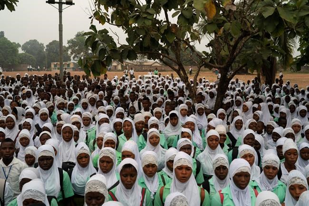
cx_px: 154
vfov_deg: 37.8
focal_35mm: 35
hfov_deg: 54.4
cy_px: 103
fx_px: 300
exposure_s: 1/1000
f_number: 4.5
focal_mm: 35
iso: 400
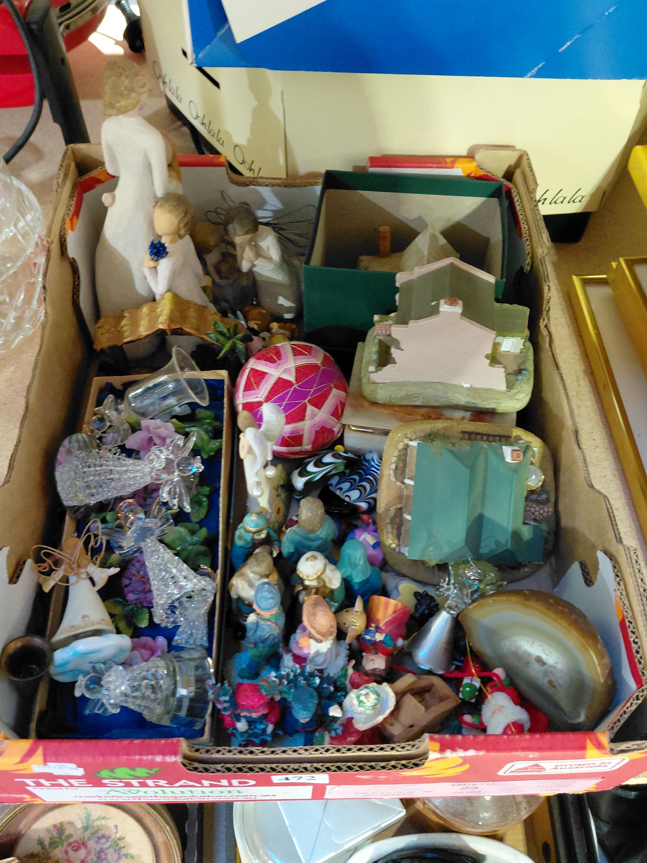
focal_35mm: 25
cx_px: 324
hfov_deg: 54.9
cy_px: 432
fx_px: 623
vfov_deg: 69.4
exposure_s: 1/24
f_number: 1.8
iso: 400
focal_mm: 4.69
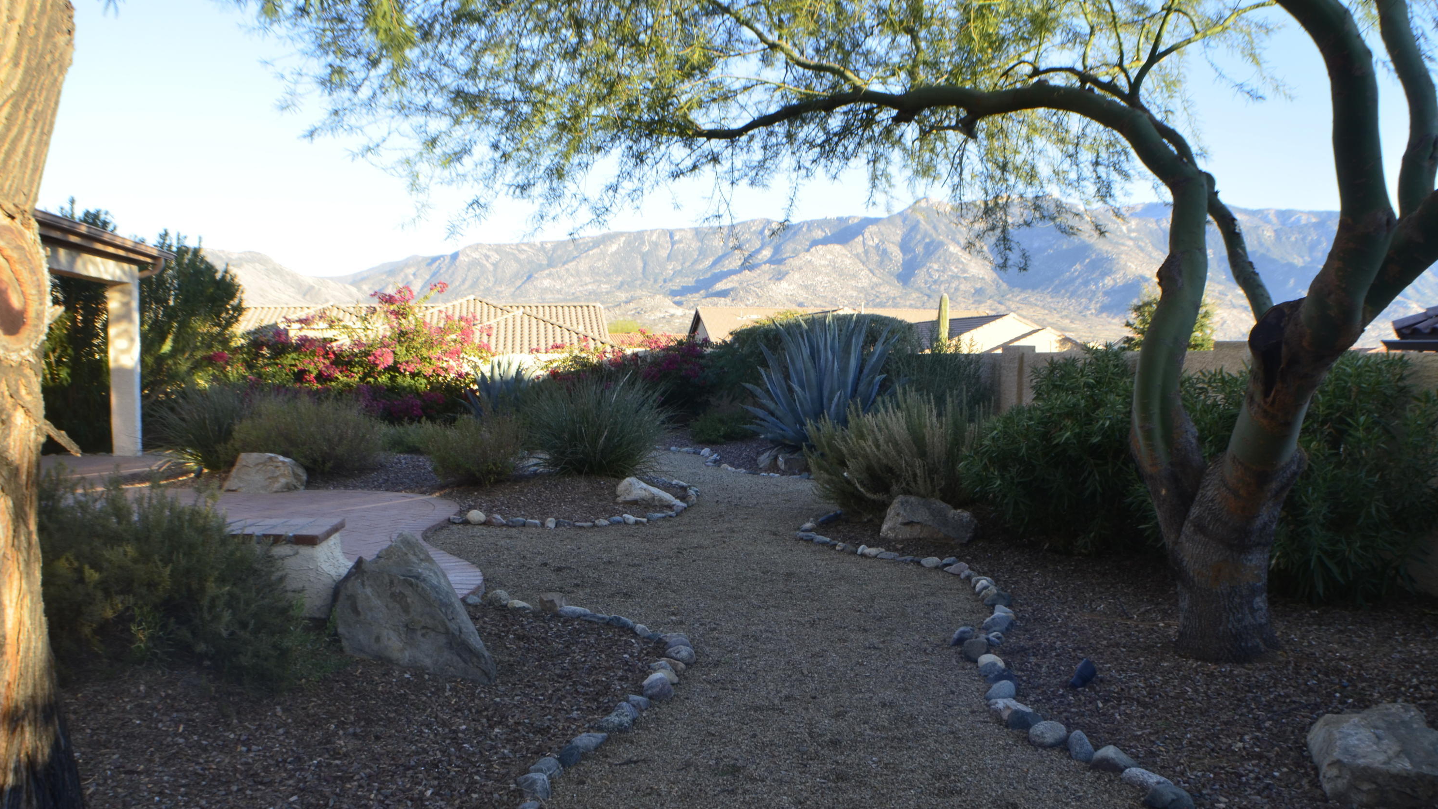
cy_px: 435
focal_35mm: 38
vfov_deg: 31.2
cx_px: 716
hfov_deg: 52.8
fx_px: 1449
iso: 320
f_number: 10
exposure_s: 1/60
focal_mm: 24
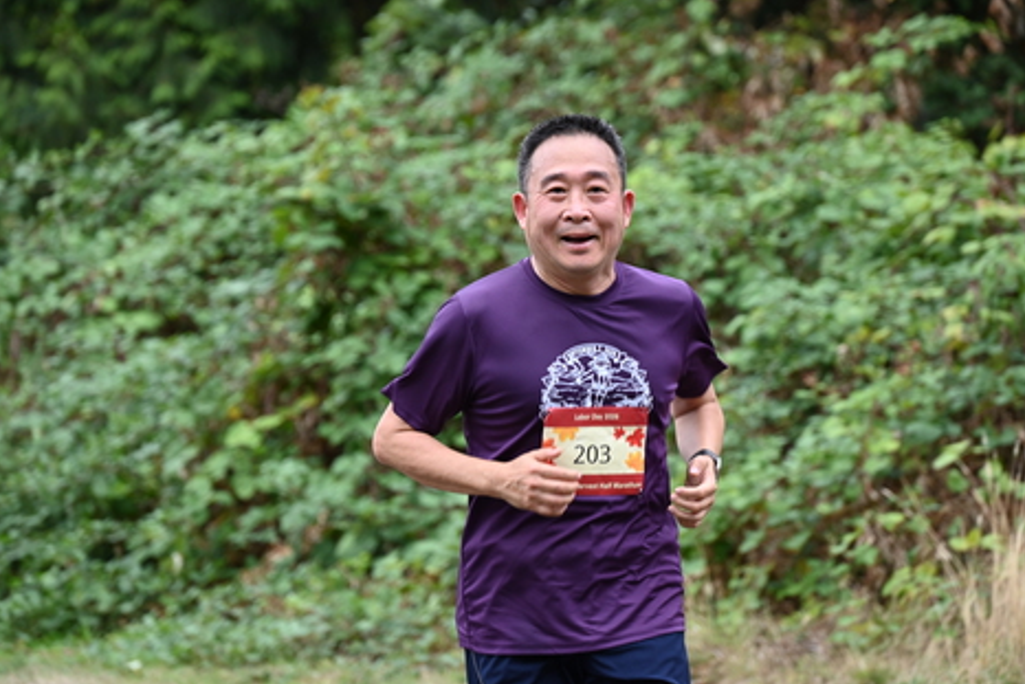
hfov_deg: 8.7
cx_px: 515
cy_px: 311
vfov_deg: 5.8
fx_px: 6721
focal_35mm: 236
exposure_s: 1/250
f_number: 6.3
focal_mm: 200
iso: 450
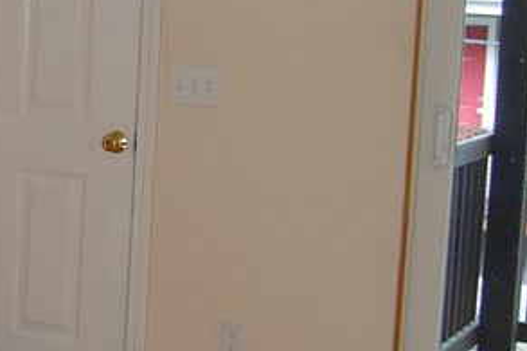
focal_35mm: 100
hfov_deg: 18.5
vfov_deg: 13.7
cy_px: 139
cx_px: -215
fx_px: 1463
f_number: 3.5
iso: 400
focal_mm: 18
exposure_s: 1/60
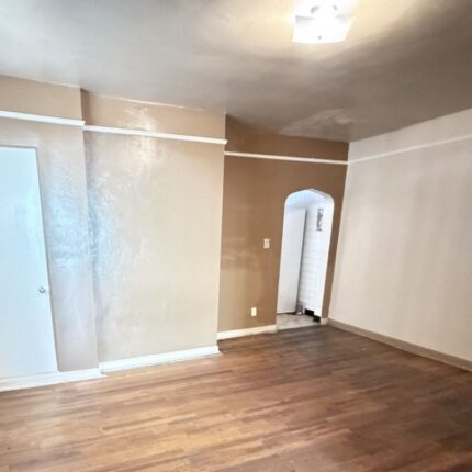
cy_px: 321
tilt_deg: -14.6
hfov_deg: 66.2
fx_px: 355
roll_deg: +0.2
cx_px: 176
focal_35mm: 23
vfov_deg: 65.2
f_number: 2.2
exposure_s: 1/30
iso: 2500
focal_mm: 2.22
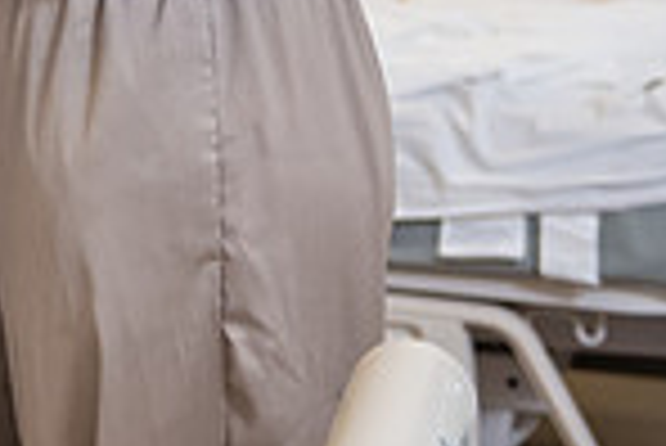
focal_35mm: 215
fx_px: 3981
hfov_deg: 9.1
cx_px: -572
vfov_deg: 6.3
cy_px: -403
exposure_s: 1/200
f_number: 3.5
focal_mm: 55
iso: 1000
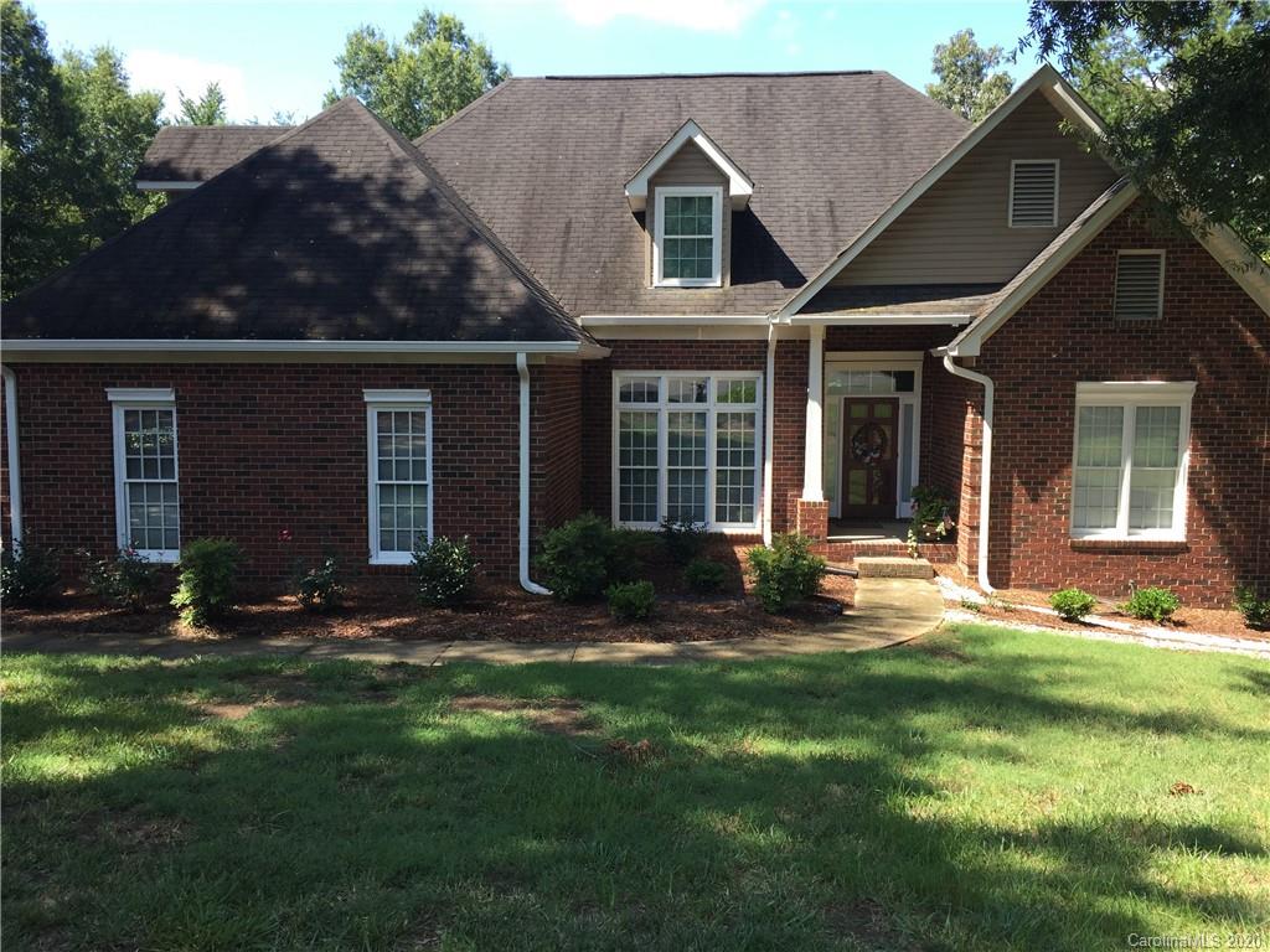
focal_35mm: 29
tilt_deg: -4.4
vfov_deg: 48.2
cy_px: 476
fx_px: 1064
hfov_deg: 61.7
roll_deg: -0.9
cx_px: 635
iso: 32
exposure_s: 1/439
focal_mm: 4.15
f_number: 2.2
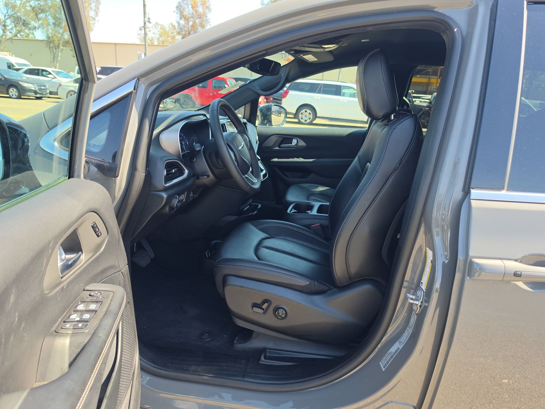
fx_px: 362
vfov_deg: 58.9
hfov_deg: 73.9
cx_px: 272
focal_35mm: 23
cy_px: 204
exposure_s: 1/178
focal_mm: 6.5
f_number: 1.4
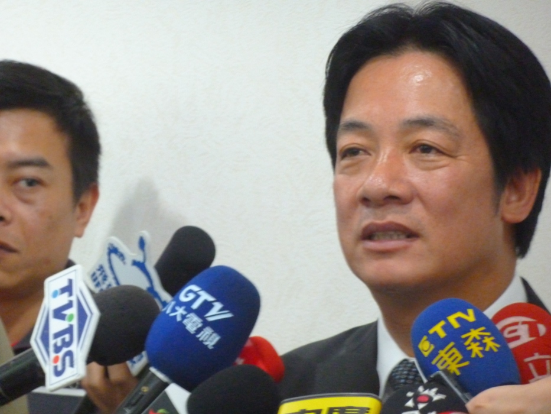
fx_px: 4776
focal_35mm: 300
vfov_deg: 5.0
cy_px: 207
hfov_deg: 6.6
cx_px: 276
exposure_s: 1/20
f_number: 4.9
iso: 800
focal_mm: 49.2
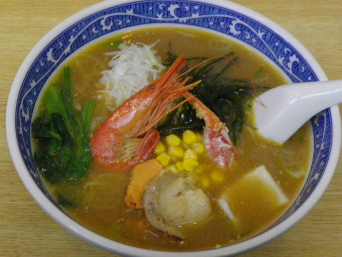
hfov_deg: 52.6
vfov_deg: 40.7
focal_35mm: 35
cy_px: 128
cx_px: 171
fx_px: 346
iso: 320
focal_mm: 6.2
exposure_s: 1/60
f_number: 3.8
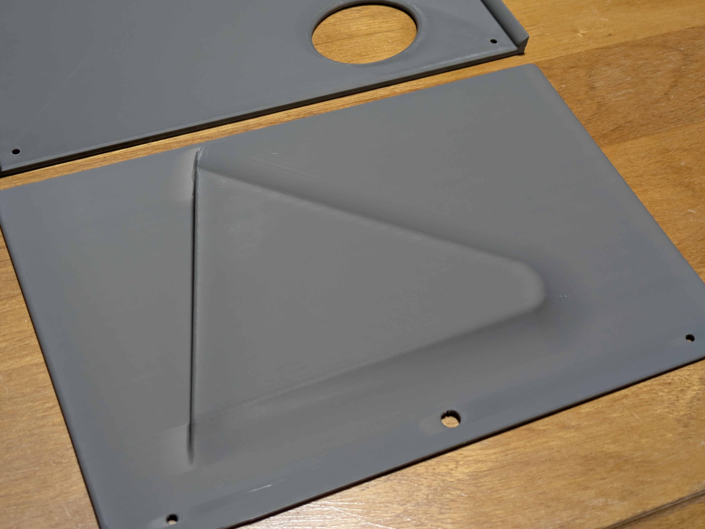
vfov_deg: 27.5
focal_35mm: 53
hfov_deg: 36.2
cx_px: 343
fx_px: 1080
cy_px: 262
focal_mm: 5.43
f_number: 1.89
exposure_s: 1/40
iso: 214
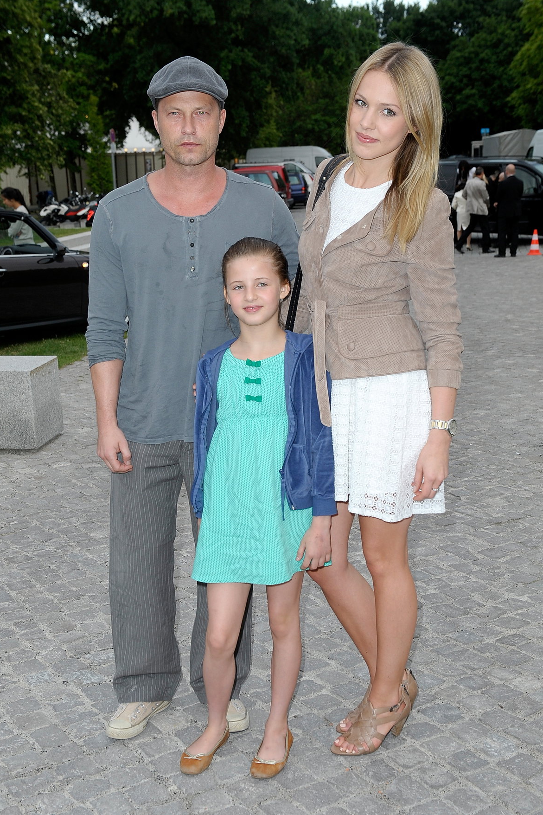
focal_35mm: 39
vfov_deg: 49.6
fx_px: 882
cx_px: 272
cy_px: 408
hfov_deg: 34.2
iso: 400
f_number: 6.3
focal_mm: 38
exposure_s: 1/160
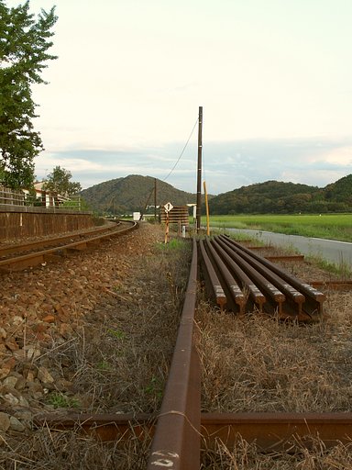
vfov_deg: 34.9
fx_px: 746
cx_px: 176
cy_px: 235
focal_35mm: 55
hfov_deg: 26.6
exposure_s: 1/60
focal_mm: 14.18
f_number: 6.7
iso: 100
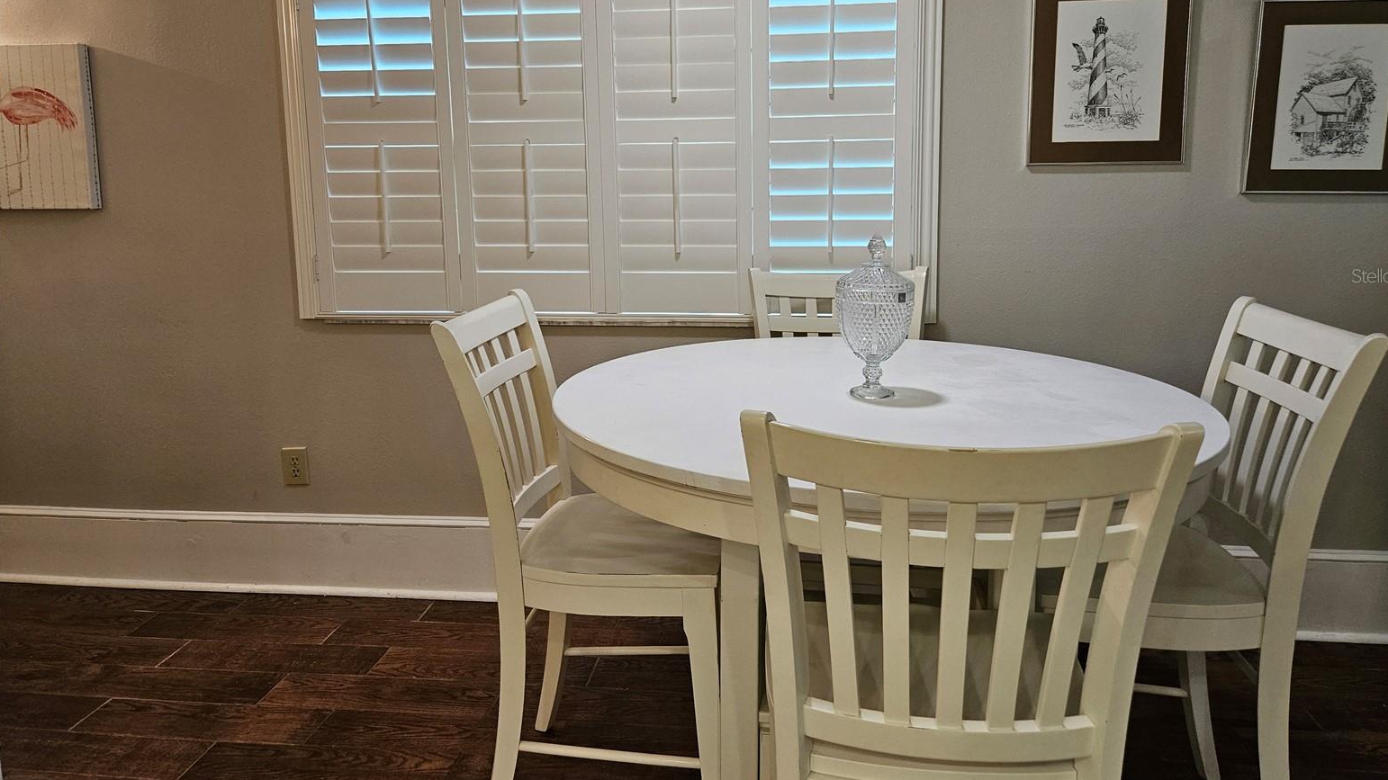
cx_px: 717
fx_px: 957
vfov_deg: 43.9
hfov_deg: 71.9
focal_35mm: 26
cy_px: 275
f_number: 1.8
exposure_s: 1/120
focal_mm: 5.4
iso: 400
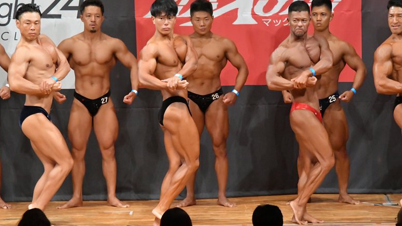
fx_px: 3028
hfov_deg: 7.6
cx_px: 200
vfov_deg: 4.3
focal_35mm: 284
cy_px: 119
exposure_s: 1/400
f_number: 5.6
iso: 12800
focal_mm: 180
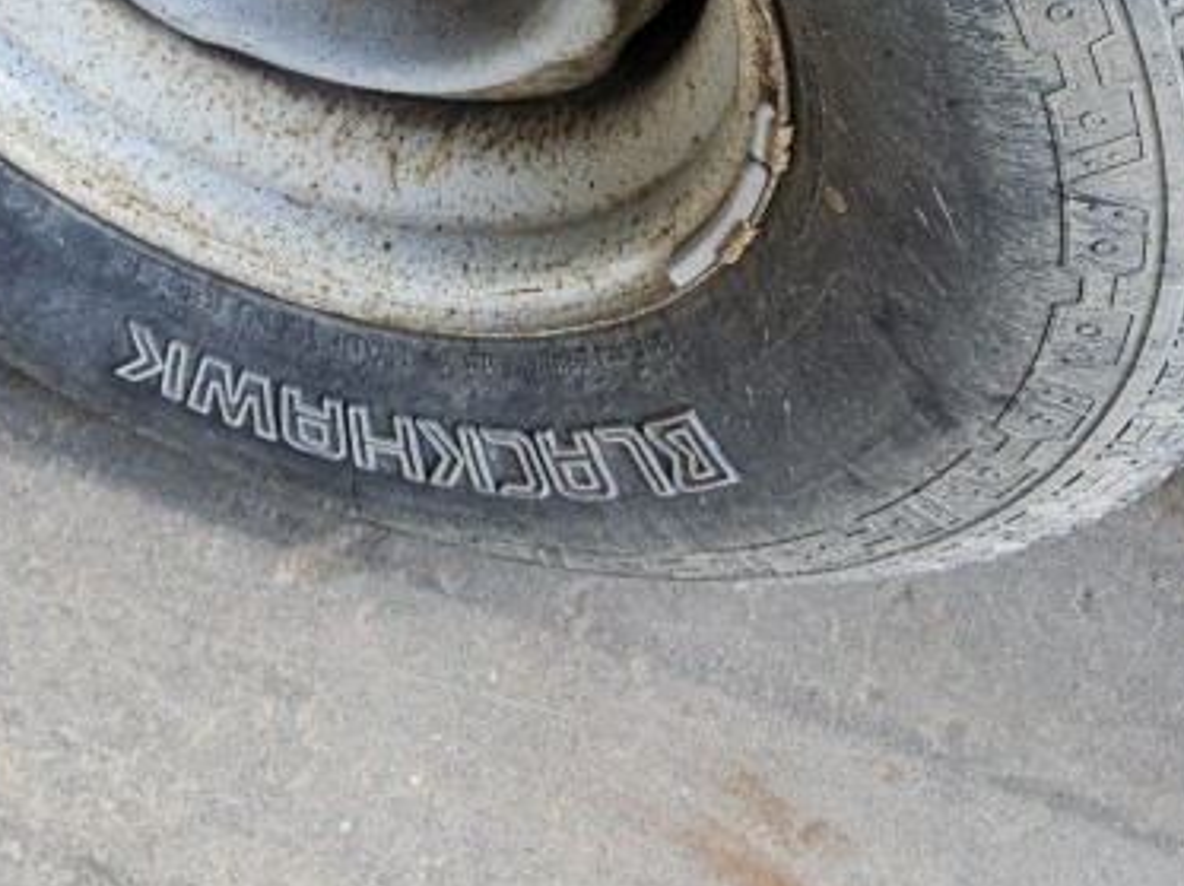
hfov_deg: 24.7
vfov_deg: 17.1
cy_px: -372
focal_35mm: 79
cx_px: 467
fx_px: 2699
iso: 80
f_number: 1.8
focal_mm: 5.4
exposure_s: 1/180
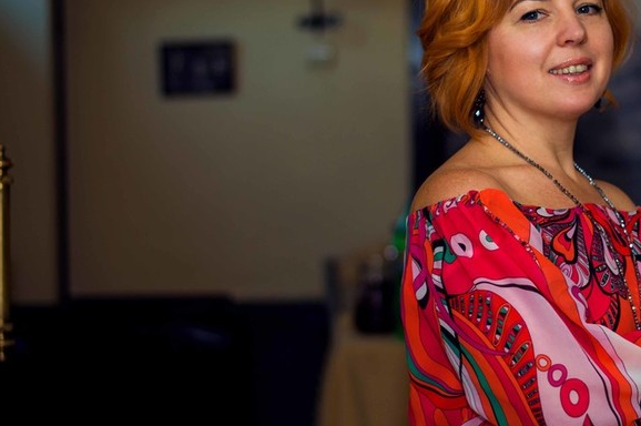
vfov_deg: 10.1
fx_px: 2401
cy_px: 223
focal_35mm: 135
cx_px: 518
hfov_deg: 15.1
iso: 100
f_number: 1.8
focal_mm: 50
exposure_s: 1/80
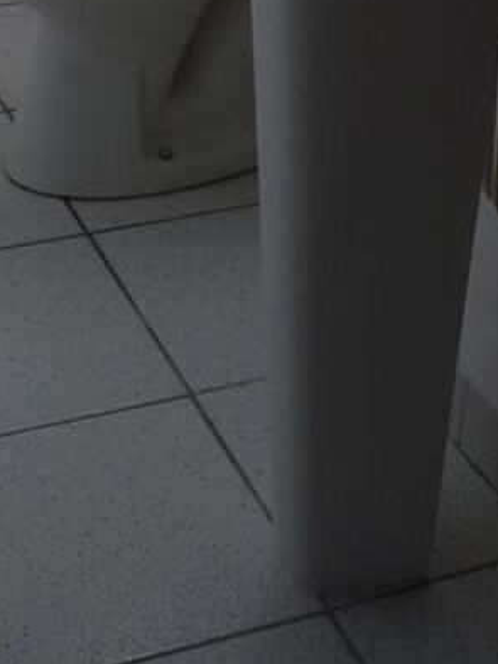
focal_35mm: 95
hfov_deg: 15.5
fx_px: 1821
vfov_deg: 18.0
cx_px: 165
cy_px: -384
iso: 100
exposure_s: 1/40
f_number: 3.3
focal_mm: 4.7
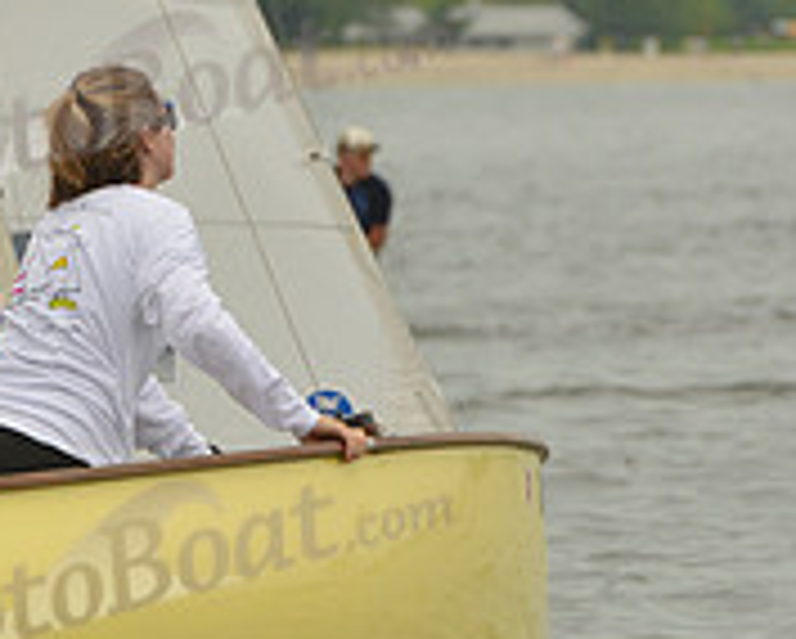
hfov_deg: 3.5
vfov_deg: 2.8
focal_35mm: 553
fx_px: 13042
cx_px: -409
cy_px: 403
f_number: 9
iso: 400
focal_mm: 180
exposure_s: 1/1250
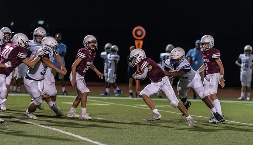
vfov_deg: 4.8
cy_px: 98
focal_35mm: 255
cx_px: 146
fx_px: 1721
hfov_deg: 8.4
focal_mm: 200
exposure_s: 1/1000
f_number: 3.2
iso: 6400
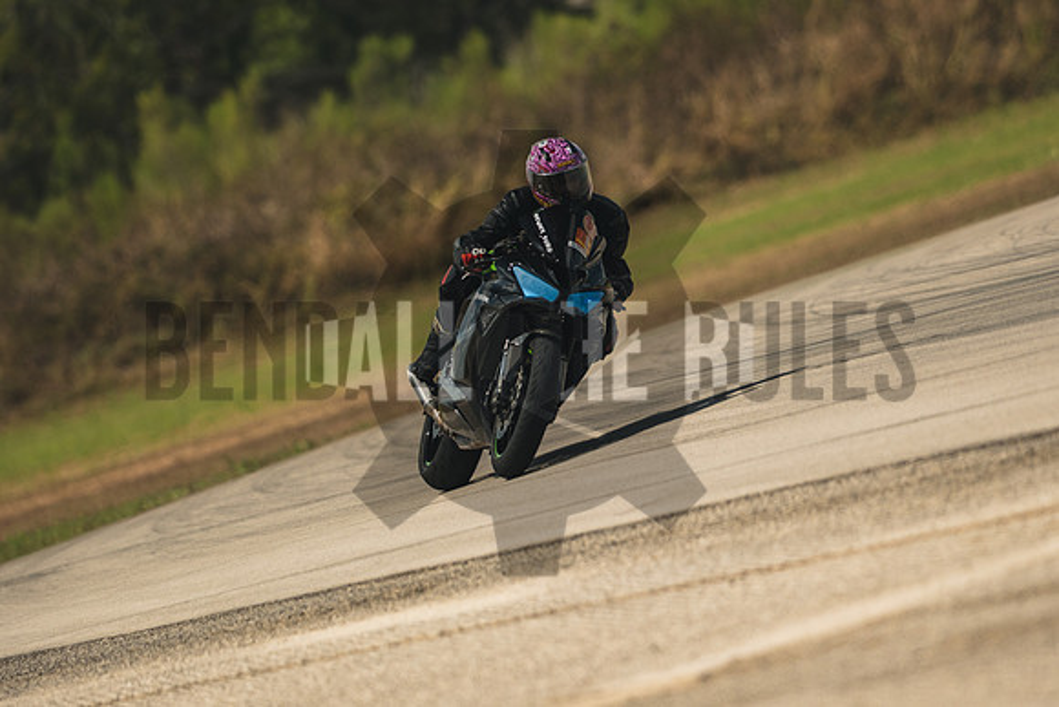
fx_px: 15162
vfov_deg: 2.7
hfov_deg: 4.0
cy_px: 354
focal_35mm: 515
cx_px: 530
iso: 160
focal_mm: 280
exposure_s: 1/2000
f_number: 2.8
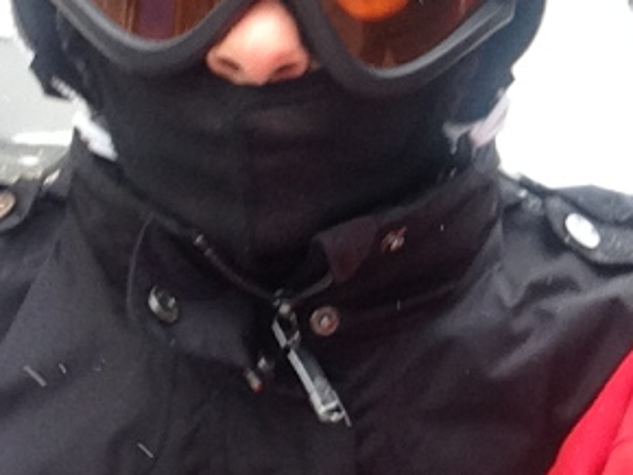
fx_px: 1739
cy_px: 69
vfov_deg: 15.4
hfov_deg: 19.8
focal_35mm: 95
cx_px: 692
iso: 32
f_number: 2.4
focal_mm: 2.18
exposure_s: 1/60
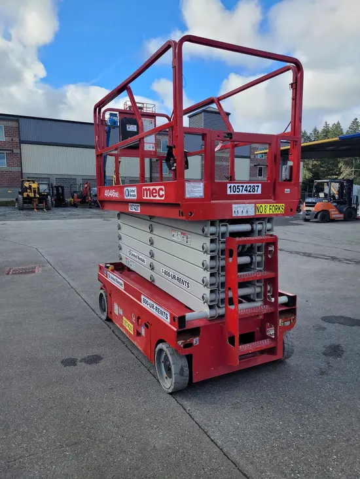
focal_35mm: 26
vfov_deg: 67.3
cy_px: 240
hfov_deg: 53.1
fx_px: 360
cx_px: 180
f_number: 1.8
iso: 40
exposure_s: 1/1283
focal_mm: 5.4
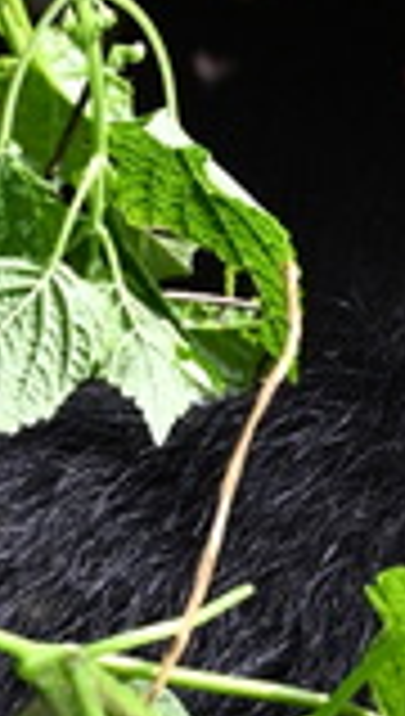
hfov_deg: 1.4
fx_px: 16265
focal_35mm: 856
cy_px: -140
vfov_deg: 2.5
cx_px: 504
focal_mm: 120
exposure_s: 1/400
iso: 500
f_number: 8
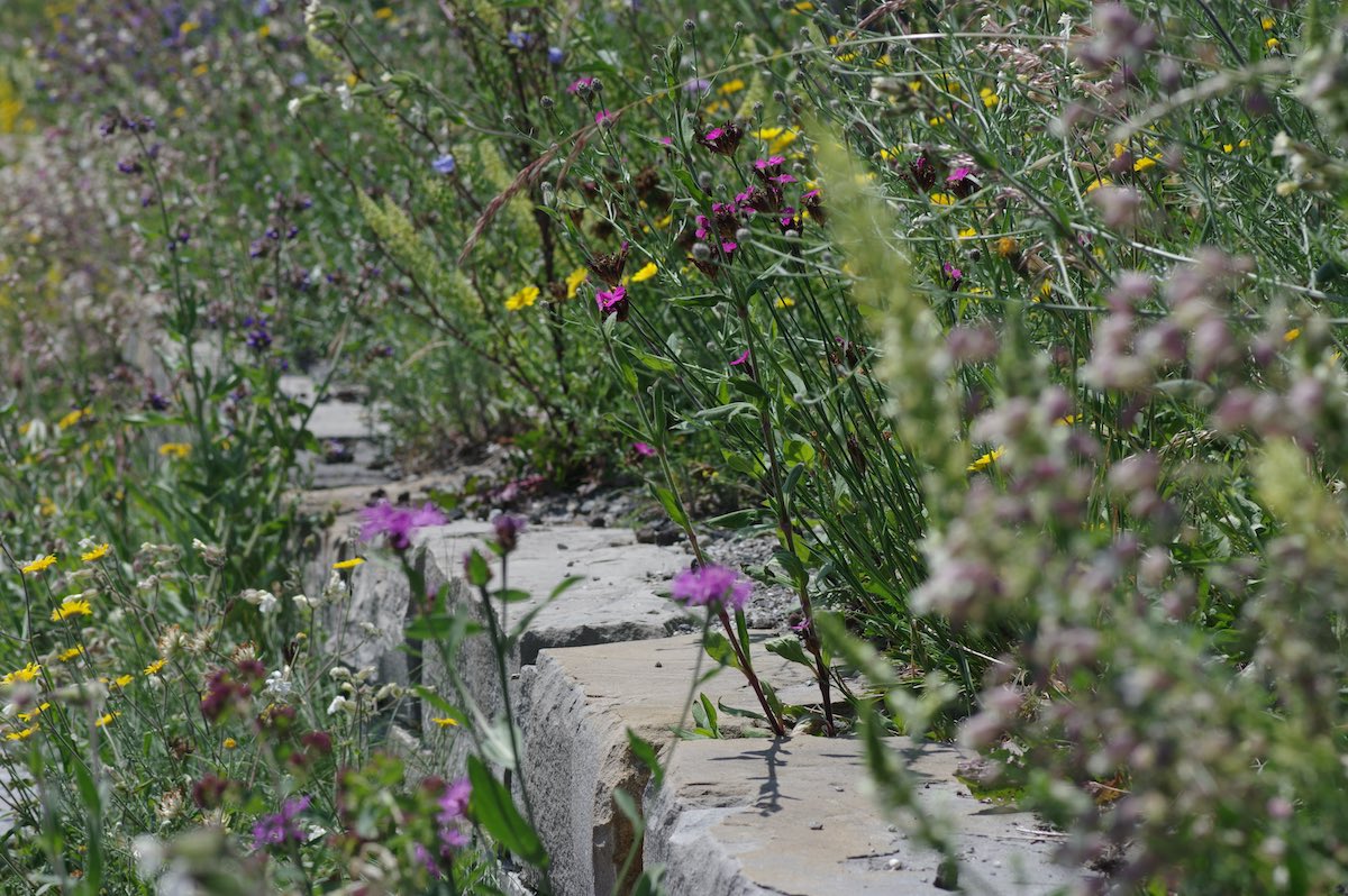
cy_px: 448
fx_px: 5612
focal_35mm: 150
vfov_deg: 9.1
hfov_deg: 13.7
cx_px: 674
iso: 400
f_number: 10
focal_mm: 100
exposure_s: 1/1000
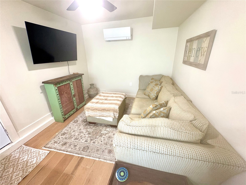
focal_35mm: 14
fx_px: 99
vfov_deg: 85.7
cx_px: 123
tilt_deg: -20.0
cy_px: 92
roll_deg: +2.4
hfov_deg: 102.1
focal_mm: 2.22
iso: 320
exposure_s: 1/60
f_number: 2.2
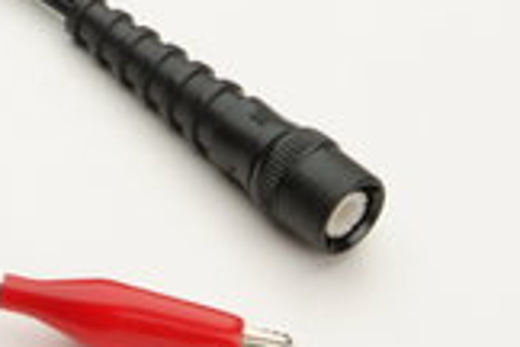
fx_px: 3741
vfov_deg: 5.3
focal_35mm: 259
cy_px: 207
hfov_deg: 7.9
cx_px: -67
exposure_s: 1/30
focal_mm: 70
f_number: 16
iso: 100
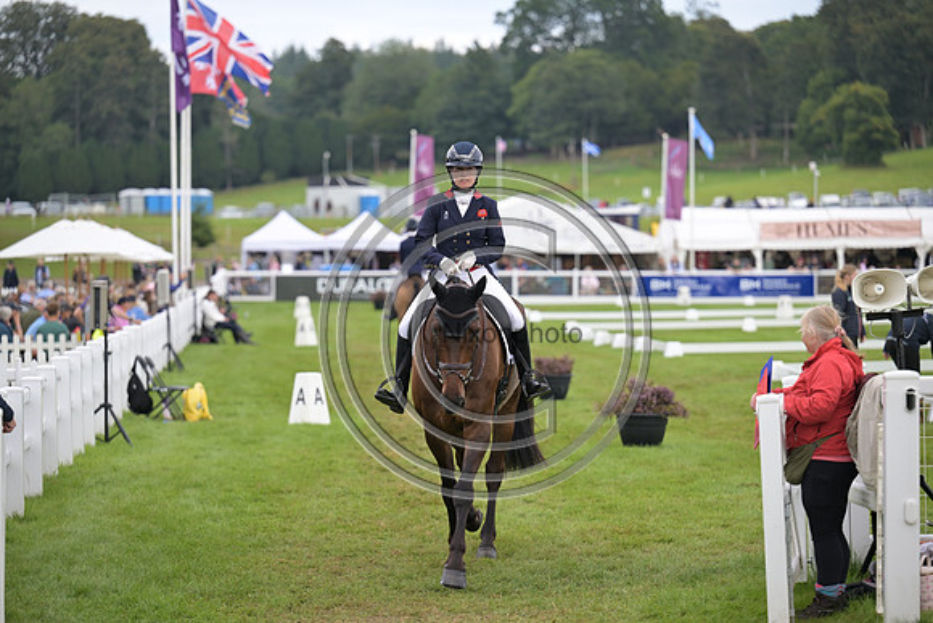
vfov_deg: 10.2
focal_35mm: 135
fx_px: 3499
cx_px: 466
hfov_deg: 15.2
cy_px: 312
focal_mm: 135
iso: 320
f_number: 3.2
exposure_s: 1/1250
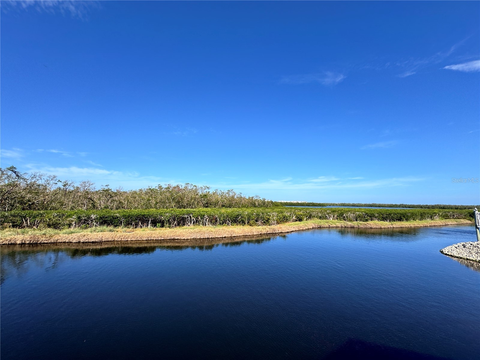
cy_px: 180
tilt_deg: +6.6
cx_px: 240
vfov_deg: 85.7
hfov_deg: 102.1
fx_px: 194
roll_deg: -1.6
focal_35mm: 14
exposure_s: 1/1927
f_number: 2.2
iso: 50
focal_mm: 2.22
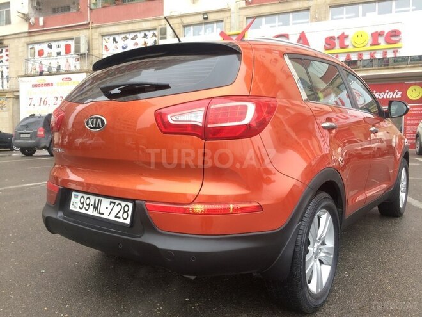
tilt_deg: -1.6
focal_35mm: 29
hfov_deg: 61.7
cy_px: 158
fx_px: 354
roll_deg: +0.2
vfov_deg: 48.2
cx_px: 211
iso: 32
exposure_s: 1/118
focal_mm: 4.15
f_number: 2.2
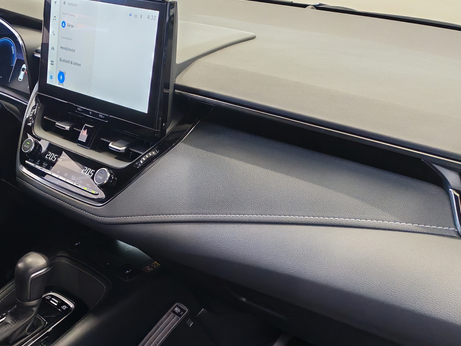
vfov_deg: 26.4
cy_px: 287
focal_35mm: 54
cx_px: 89
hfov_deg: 34.4
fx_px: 719
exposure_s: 1/100
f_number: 1.9
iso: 1000
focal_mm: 6.12
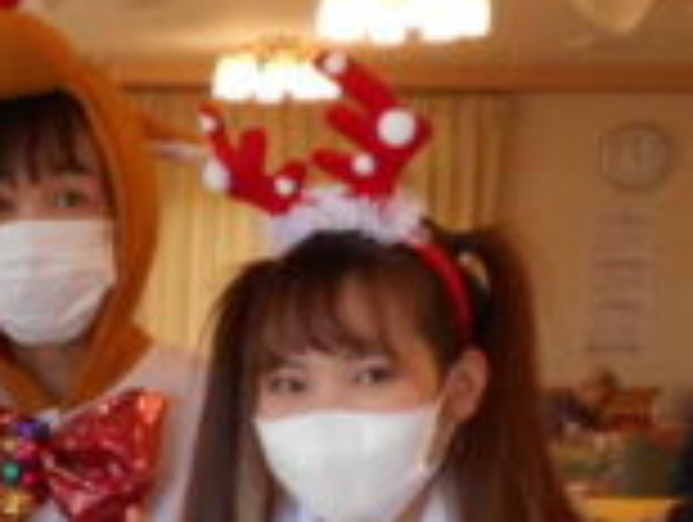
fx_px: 2025
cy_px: 752
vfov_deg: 13.9
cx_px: -108
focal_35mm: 101
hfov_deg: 18.5
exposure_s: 1/30
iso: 110
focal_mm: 4.6
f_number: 3.2
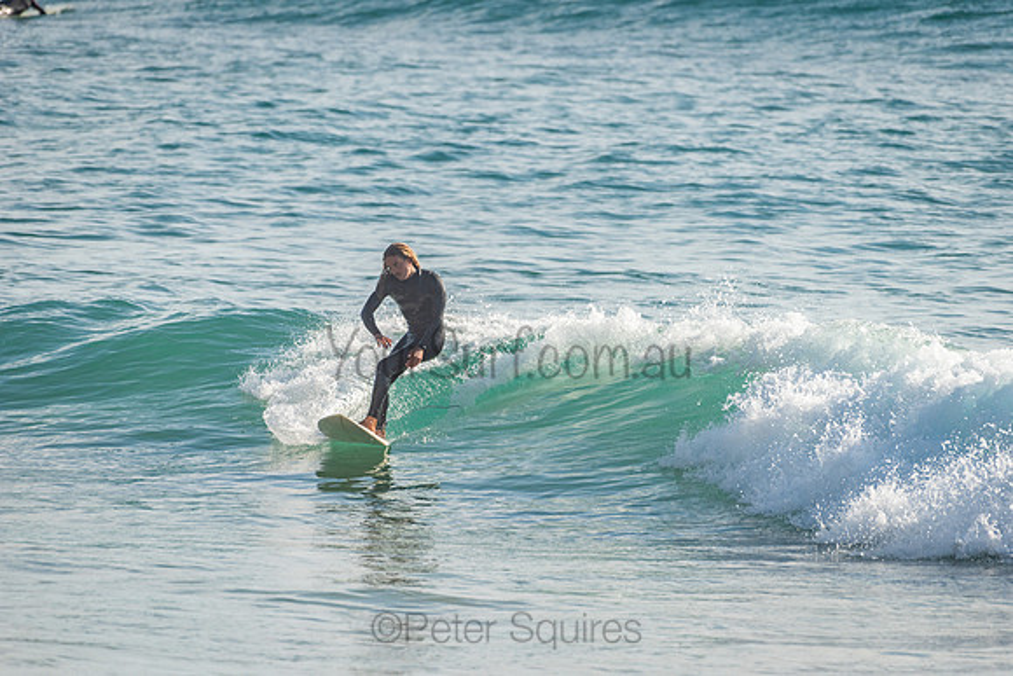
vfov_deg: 2.8
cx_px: 506
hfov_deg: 4.1
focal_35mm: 500
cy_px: 338
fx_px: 14072
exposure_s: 1/2000
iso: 180
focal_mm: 500
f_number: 5.6
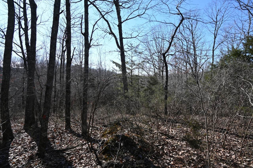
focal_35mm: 19
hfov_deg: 86.9
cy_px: 84
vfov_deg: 64.5
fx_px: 133
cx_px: 126
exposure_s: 1/400
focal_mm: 13
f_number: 4.8
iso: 100
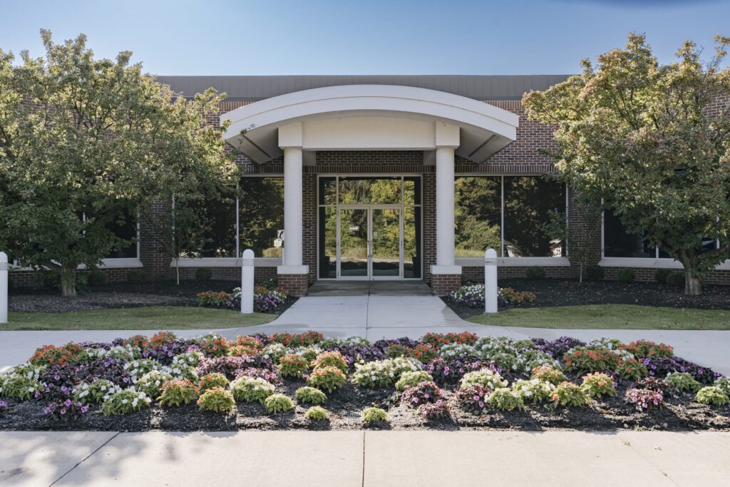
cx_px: 365
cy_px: 244
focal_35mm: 35
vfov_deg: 37.9
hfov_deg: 54.4
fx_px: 710
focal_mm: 35
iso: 800
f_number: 8
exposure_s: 1/1250
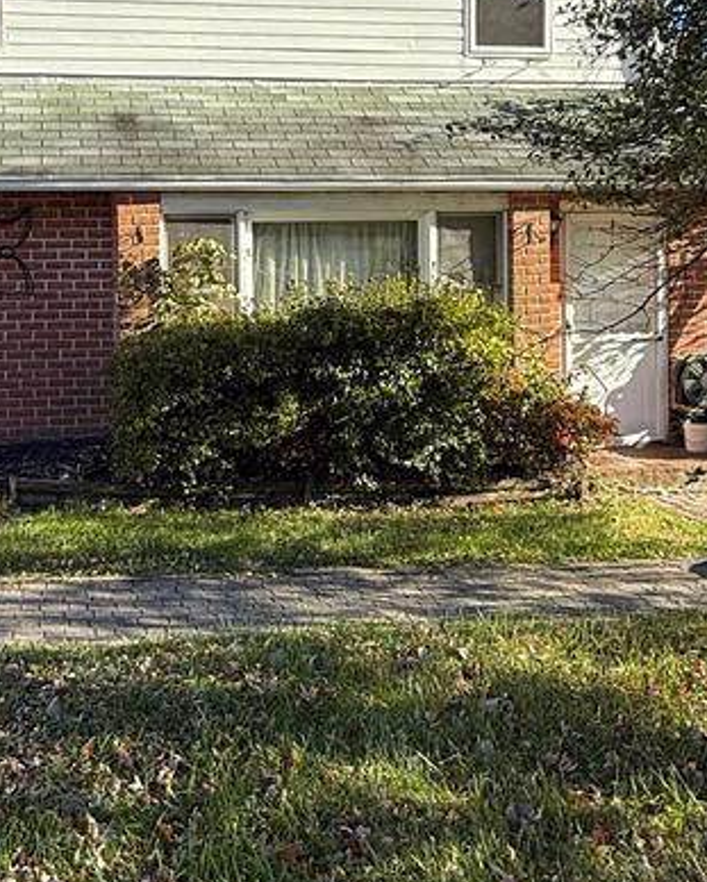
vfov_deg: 47.4
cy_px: 323
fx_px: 993
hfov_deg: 38.2
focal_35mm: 38
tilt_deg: -1.7
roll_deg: +0.7
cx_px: 177
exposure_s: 1/631
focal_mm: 2.22
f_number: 2.2
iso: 50
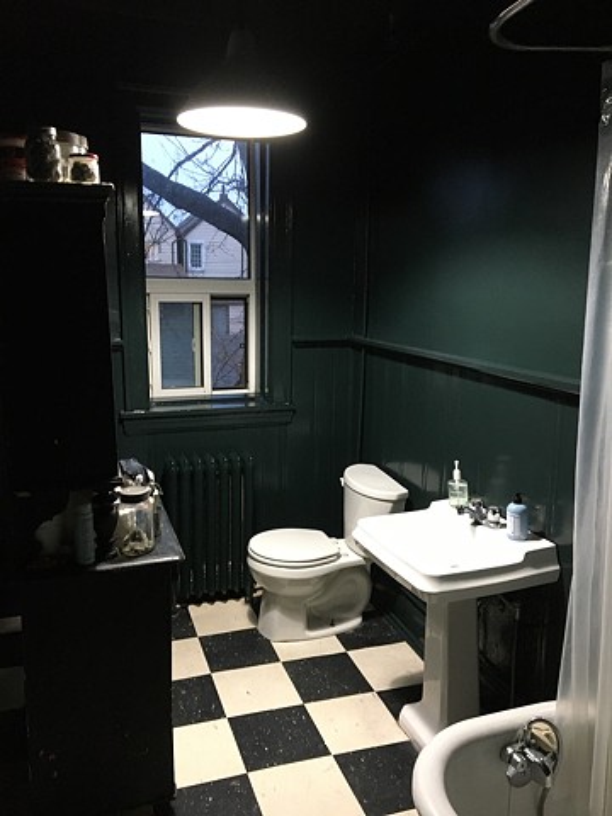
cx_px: 306
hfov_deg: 48.2
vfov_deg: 61.7
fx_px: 684
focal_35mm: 29
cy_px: 408
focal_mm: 4.2
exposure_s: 1/17
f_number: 2.2
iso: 200
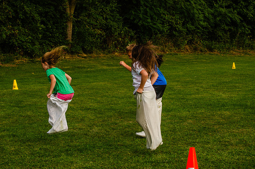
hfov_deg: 24.7
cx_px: 128
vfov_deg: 16.5
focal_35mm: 82
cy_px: 84
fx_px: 583
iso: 200
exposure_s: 1/200
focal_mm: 55
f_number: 7.1
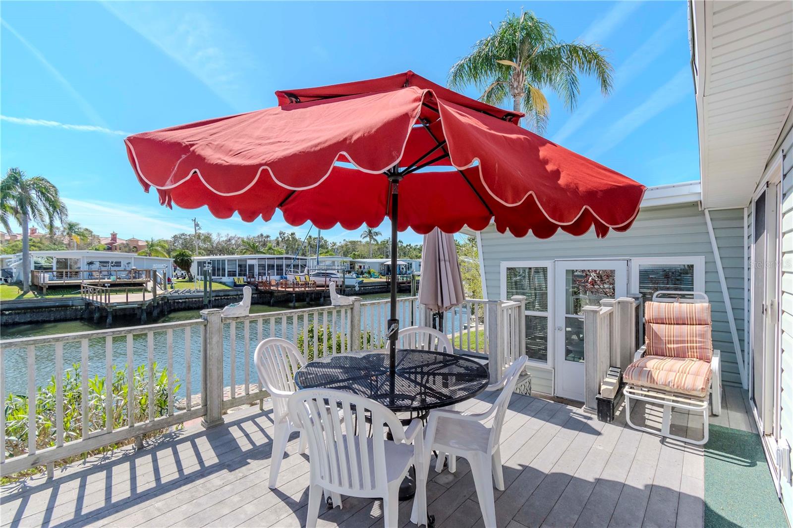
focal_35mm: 15
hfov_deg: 100.4
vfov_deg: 77.3
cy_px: 264
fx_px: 330
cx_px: 396
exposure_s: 1/1250
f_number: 7.1
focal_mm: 10
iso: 500
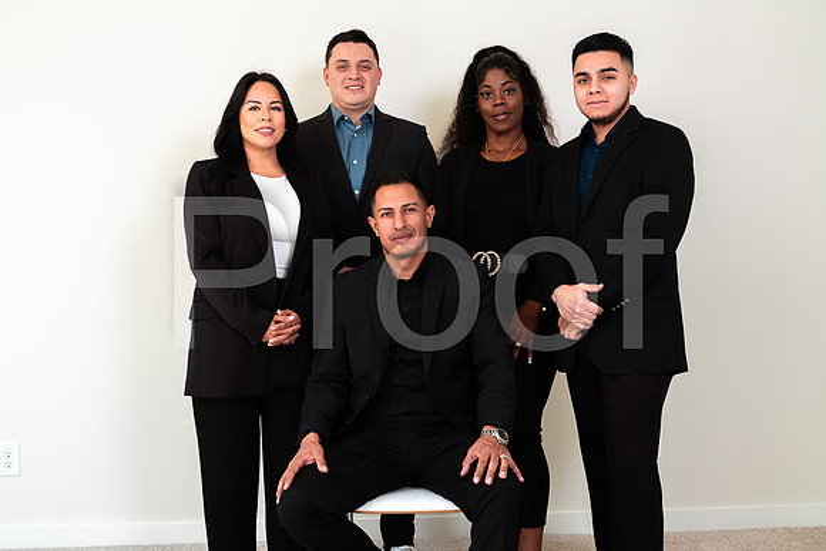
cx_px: 413
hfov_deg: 43.6
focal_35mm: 45
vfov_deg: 29.9
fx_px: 1033
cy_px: 276
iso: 200
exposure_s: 1/160
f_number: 5.6
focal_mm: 45
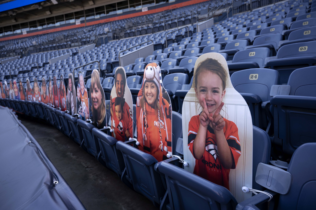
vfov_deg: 53.1
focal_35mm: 24
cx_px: 158
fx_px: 211
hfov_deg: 73.8
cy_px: 105
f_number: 4
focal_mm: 24
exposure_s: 1/400
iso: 200
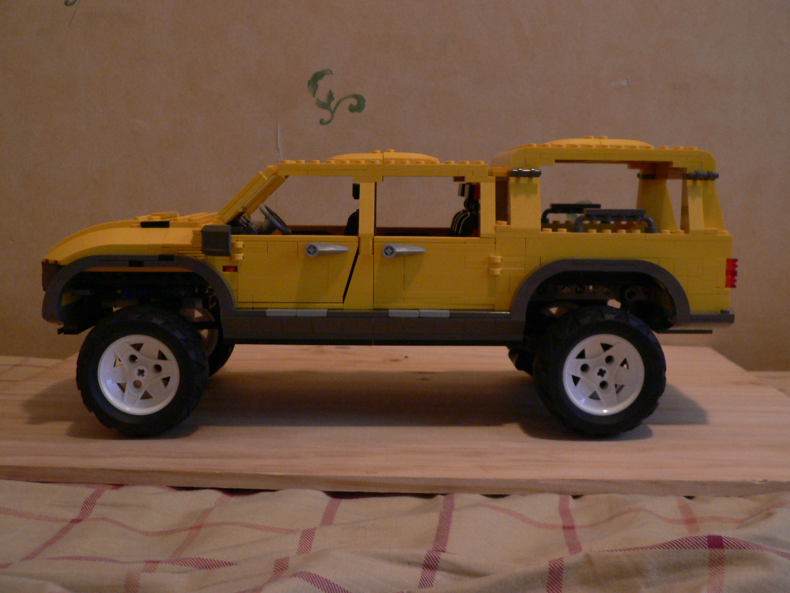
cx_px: 395
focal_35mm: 40
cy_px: 296
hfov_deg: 46.8
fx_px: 913
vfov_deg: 36.0
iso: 200
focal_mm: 6.6
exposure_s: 1/4
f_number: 2.8
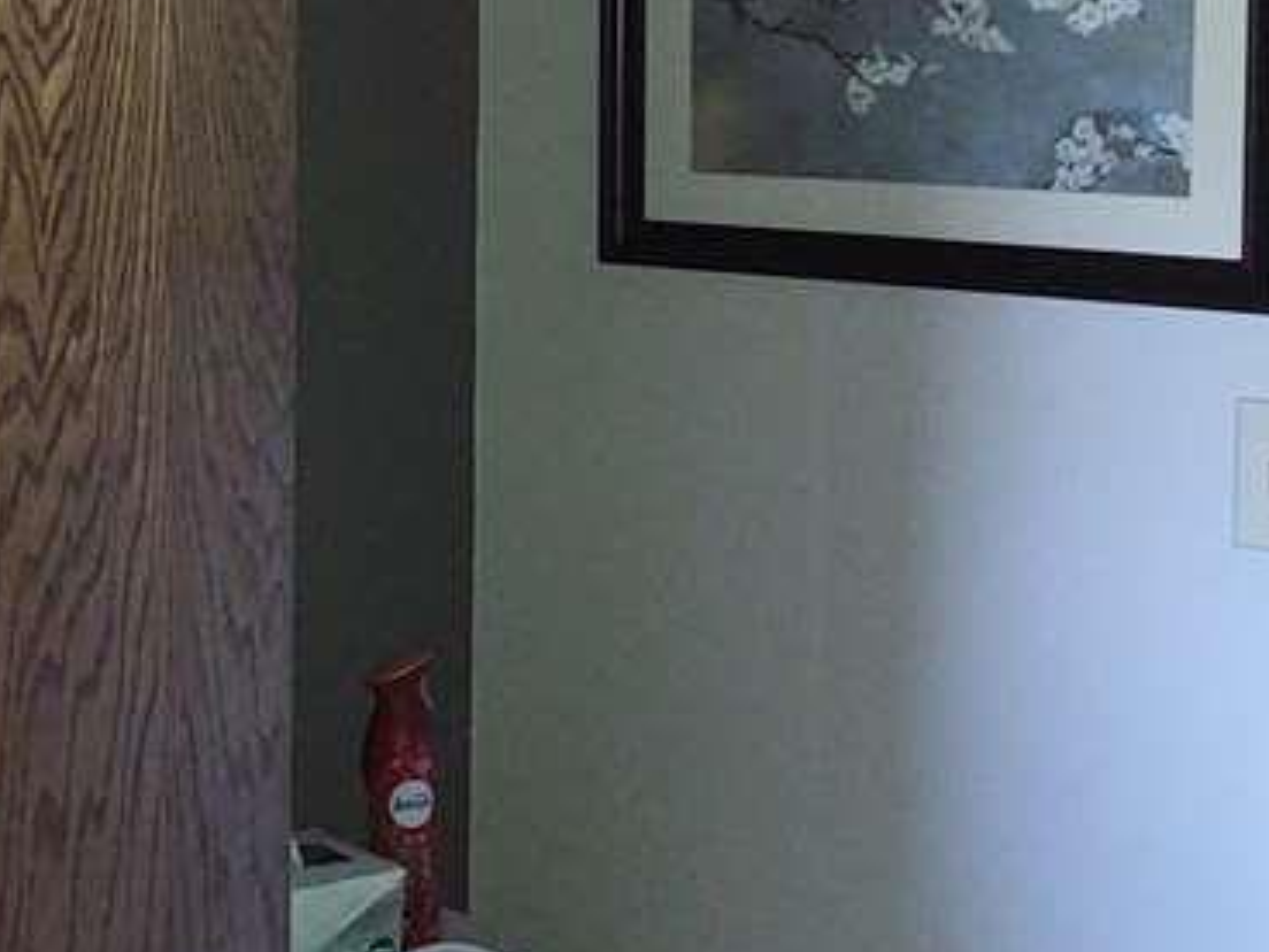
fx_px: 3446
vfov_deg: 15.6
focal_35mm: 94
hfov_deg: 20.8
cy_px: 217
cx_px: 393
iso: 294
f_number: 1.7
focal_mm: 4.75
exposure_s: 1/50
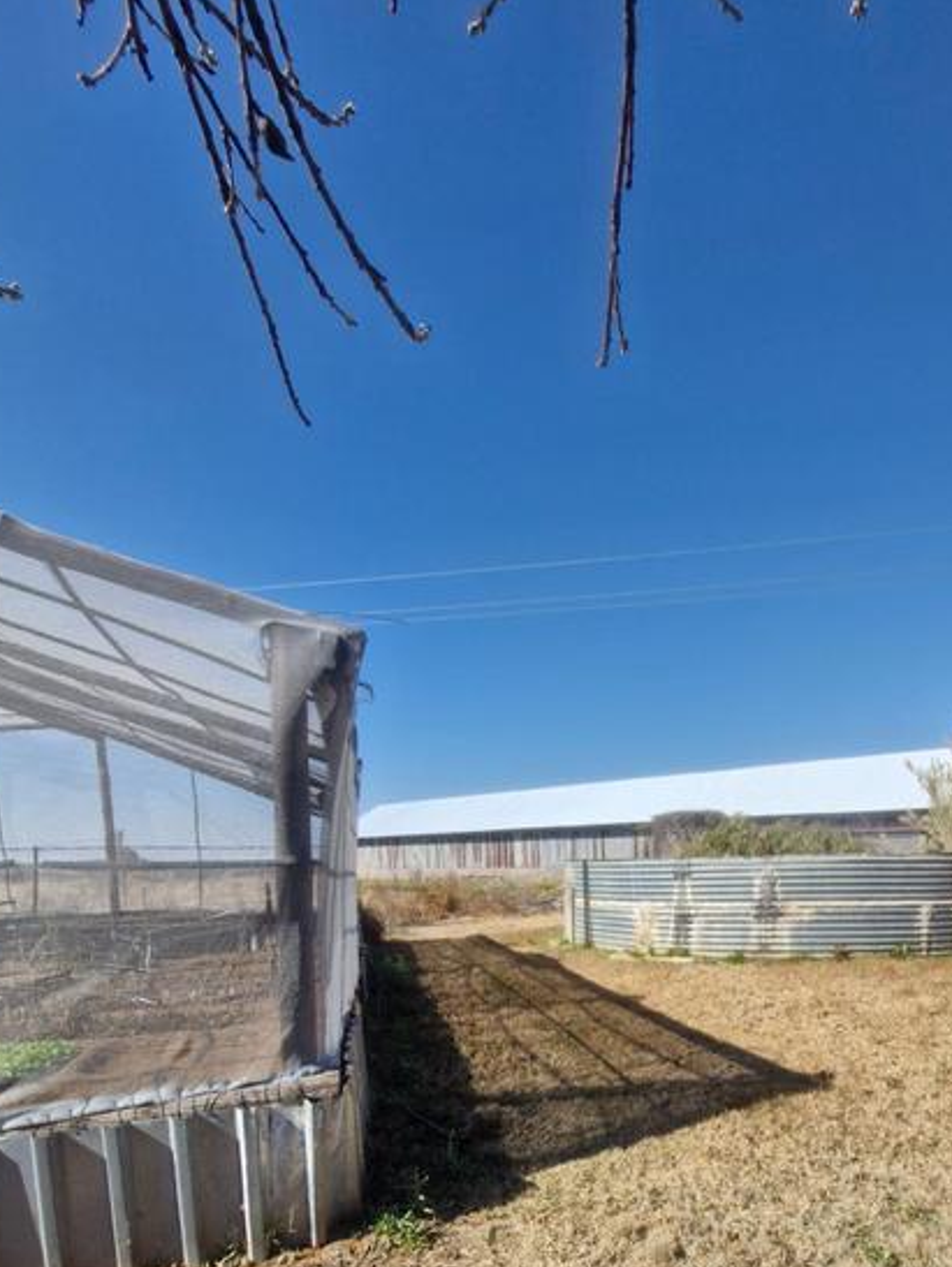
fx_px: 696
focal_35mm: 19
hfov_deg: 67.1
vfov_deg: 79.9
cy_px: 906
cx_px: 623
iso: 50
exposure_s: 1/1532
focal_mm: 1.74
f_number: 2.2
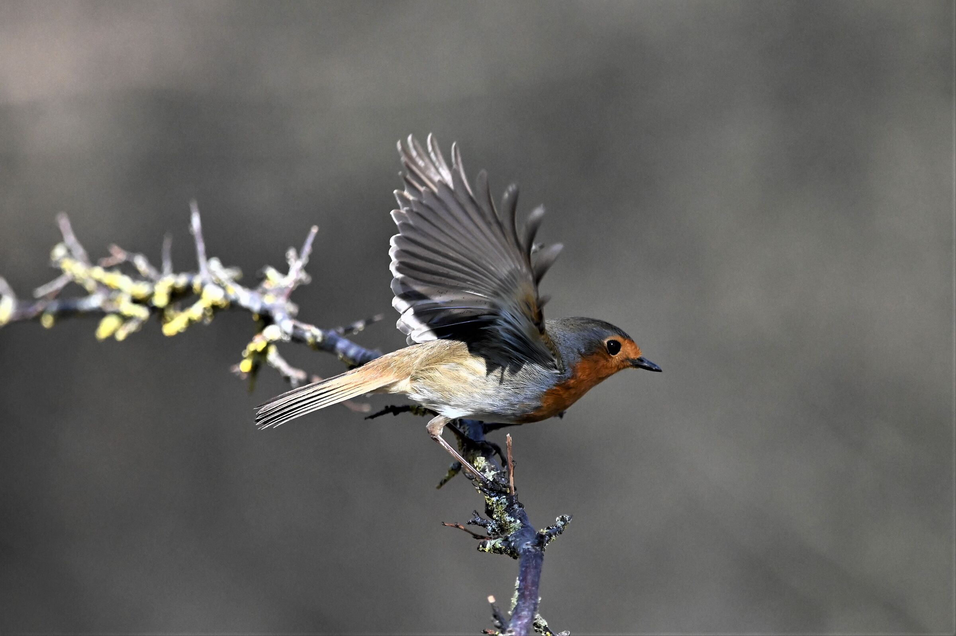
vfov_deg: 3.1
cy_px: 318
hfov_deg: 4.7
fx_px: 11677
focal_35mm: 440
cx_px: 478
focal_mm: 440
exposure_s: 1/5000
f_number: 6
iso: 5600
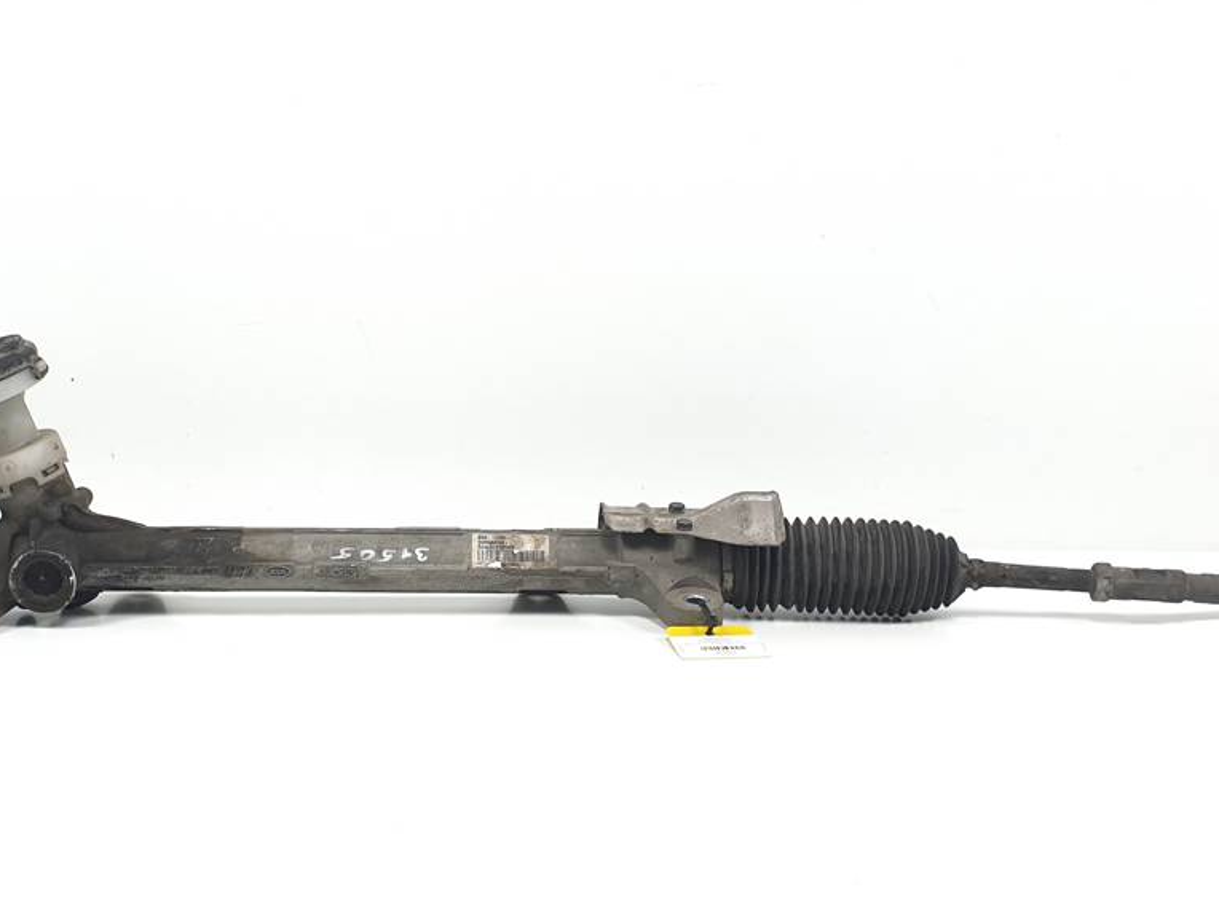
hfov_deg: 38.5
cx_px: 404
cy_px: 496
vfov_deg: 29.7
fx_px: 1726
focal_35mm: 49
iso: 50
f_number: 2.4
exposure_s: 1/166
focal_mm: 4.3
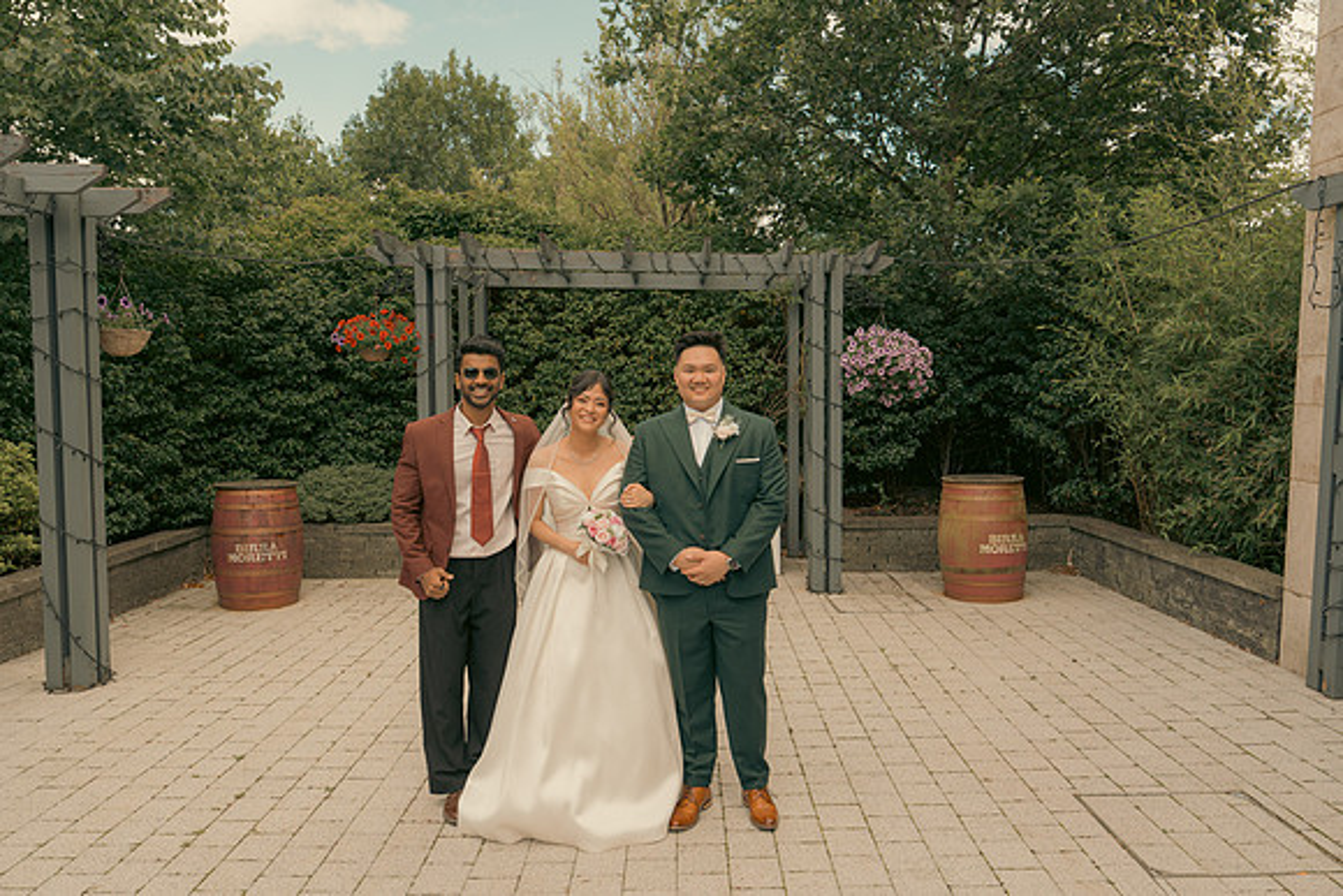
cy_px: 448
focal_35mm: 27
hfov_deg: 67.4
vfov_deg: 48.0
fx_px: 1007
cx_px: 672
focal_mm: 27
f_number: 5.6
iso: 125
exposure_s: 1/160
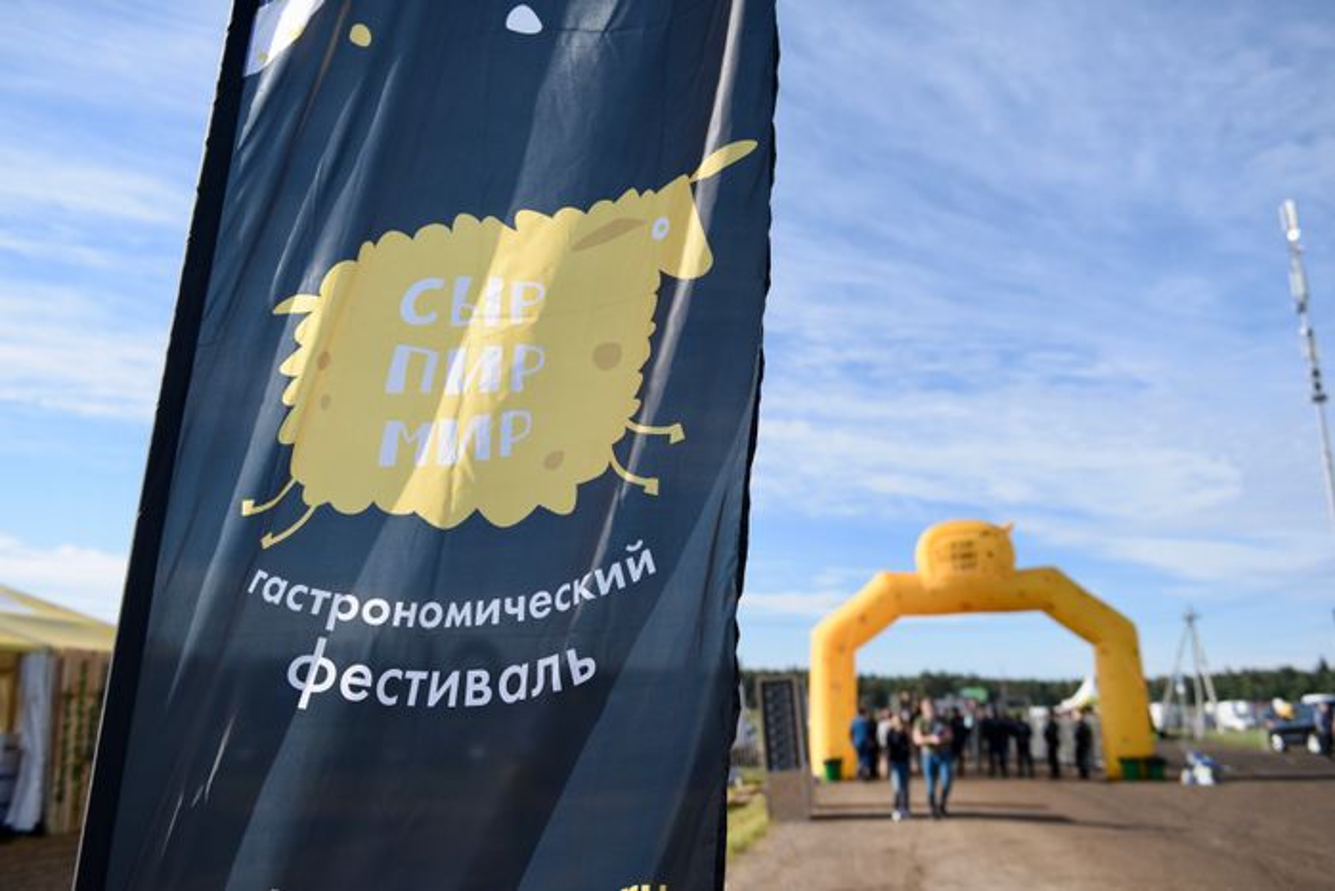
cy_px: 446
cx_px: 668
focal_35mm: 29
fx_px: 1076
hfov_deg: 63.6
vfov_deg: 45.0
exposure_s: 1/2500
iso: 200
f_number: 4
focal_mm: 29
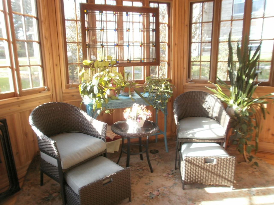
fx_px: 206
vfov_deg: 53.1
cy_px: 102
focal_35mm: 26
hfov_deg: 67.3
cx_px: 137
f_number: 2.6
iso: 100
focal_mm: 4.65
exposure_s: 1/40
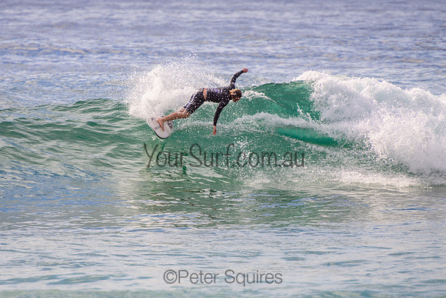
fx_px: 6817
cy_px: 146
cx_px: 140
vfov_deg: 2.5
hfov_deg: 3.7
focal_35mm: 550
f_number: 5.6
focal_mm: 400
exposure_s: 1/2000
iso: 200
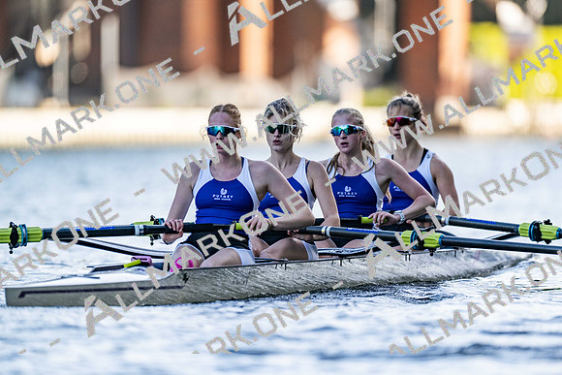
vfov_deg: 2.3
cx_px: 281
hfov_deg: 3.4
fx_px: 9368
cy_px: 188
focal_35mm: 600
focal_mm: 600
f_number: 4
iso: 500
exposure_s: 1/2500
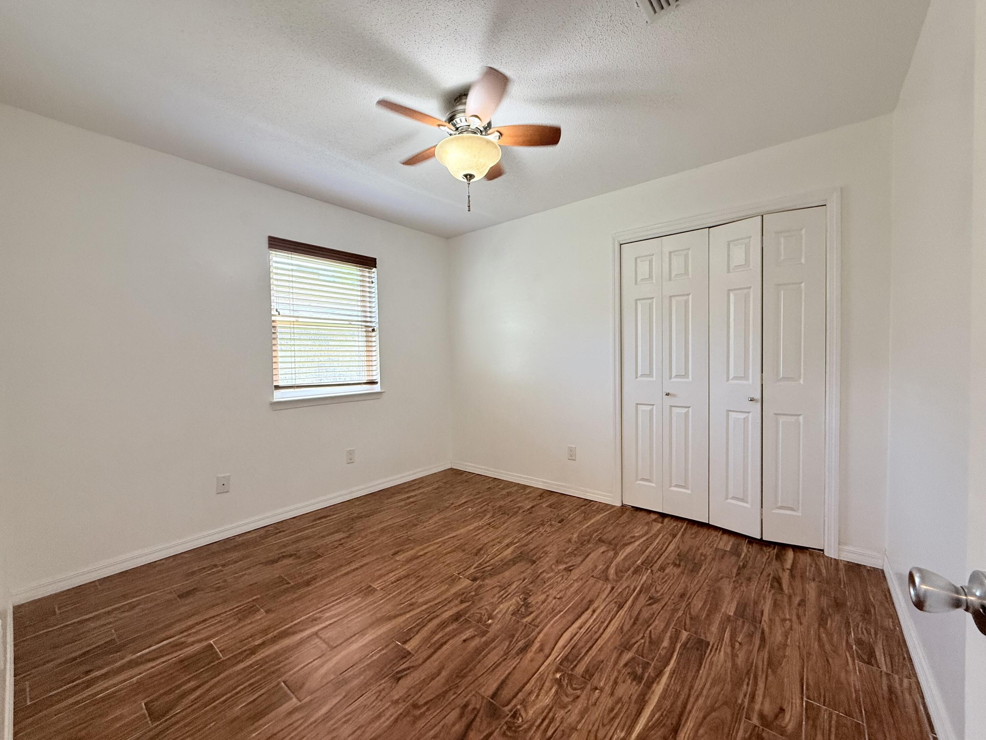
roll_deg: +1.1
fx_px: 399
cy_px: 370
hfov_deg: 102.1
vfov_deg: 85.7
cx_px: 493
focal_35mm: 14
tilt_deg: -1.6
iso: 200
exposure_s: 1/120
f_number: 2.2
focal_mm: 2.22
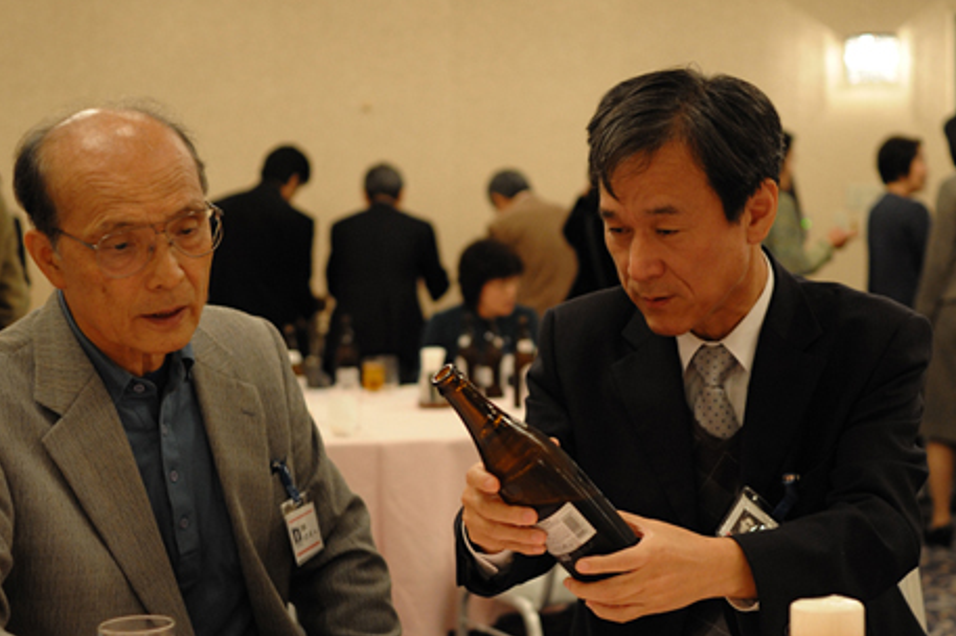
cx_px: 437
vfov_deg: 27.4
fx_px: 1300
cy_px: 366
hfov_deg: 40.3
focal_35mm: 49
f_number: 2.8
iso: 1400
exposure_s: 1/100
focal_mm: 35
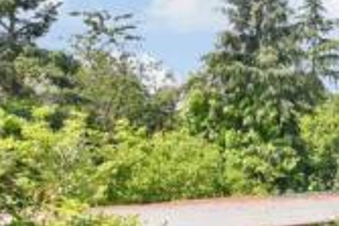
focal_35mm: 59
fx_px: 555
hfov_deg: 22.7
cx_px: 584
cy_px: 105
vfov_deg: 22.9
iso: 80
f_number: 8
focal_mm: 10
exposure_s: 1/250
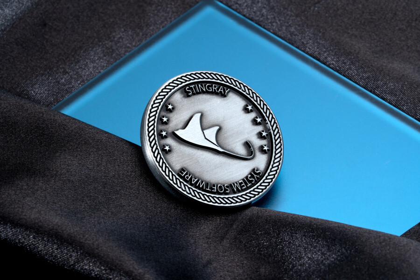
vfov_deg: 15.2
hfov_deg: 22.6
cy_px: 140
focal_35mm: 90
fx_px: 1050
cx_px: 210
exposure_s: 1/10
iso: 200
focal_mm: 90
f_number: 22
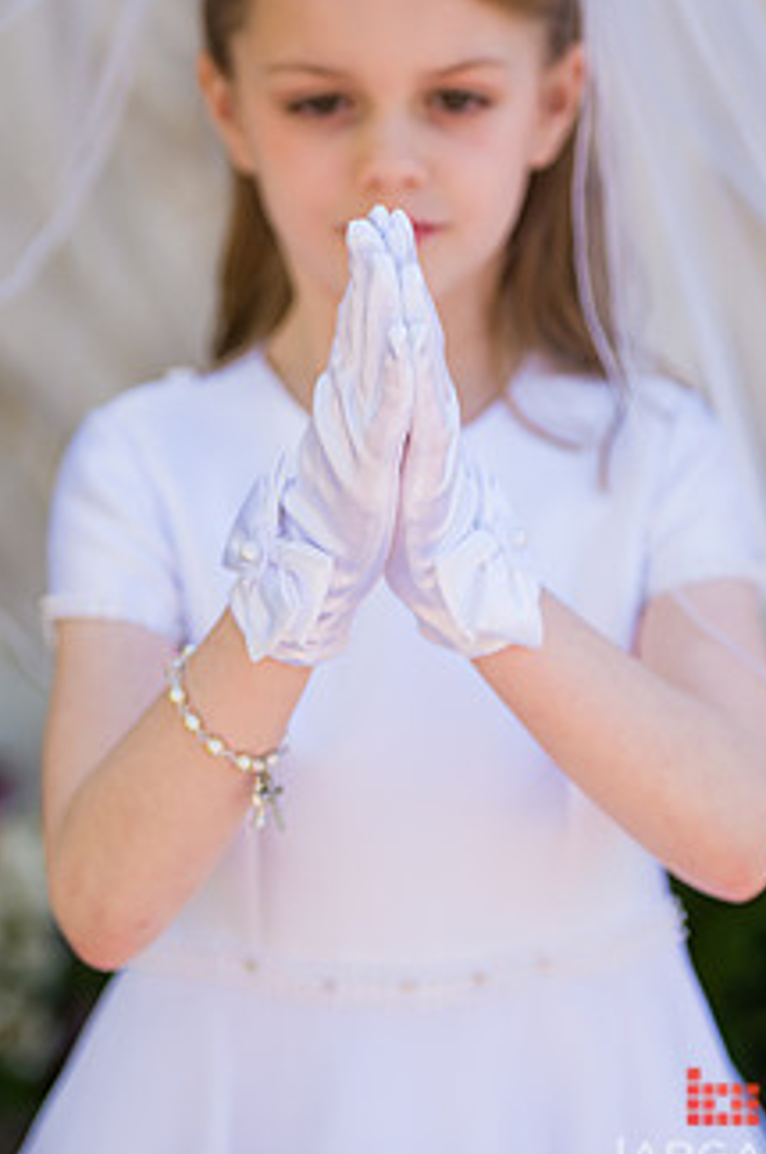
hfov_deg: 9.8
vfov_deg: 14.8
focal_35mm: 139
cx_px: 404
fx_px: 4450
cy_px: 449
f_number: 3.2
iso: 200
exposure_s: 1/800
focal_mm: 100
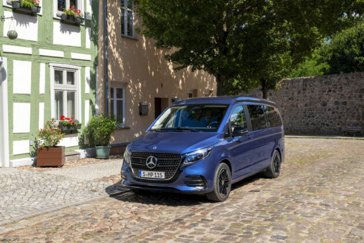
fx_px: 243
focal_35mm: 24
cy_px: 122
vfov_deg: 53.1
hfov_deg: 73.7
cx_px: 182
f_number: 5.6
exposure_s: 1/320
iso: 250
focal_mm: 24
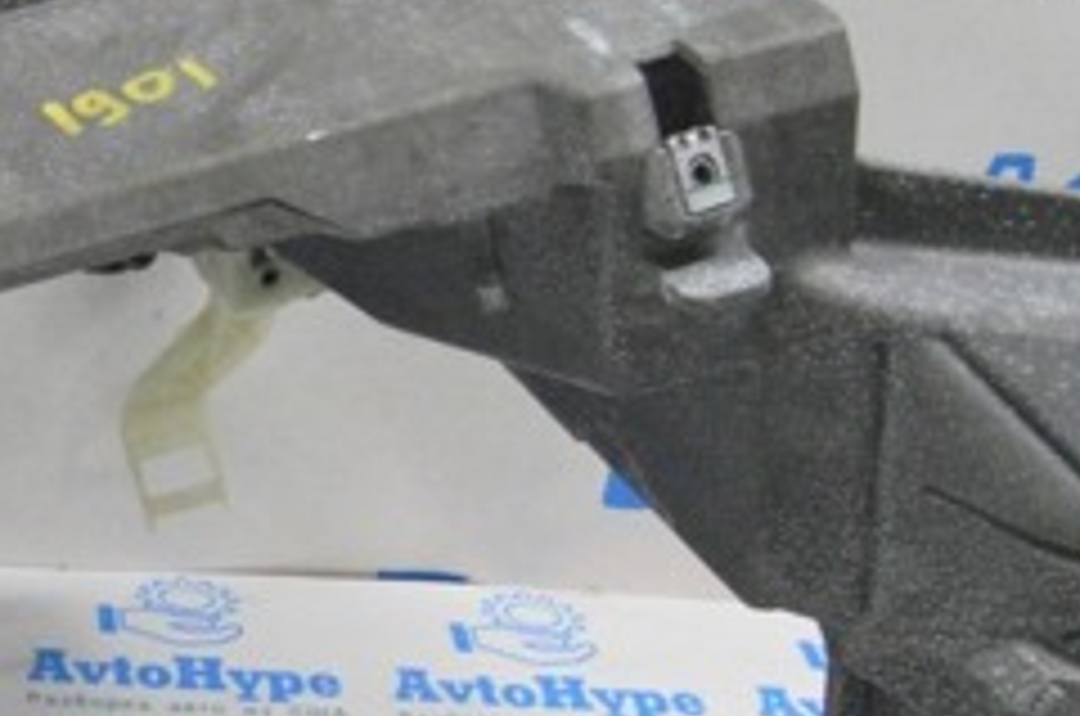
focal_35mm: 72
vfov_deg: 18.8
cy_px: 385
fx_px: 2156
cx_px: -90
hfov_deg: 26.1
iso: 6400
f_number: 20
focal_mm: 18
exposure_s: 1/20
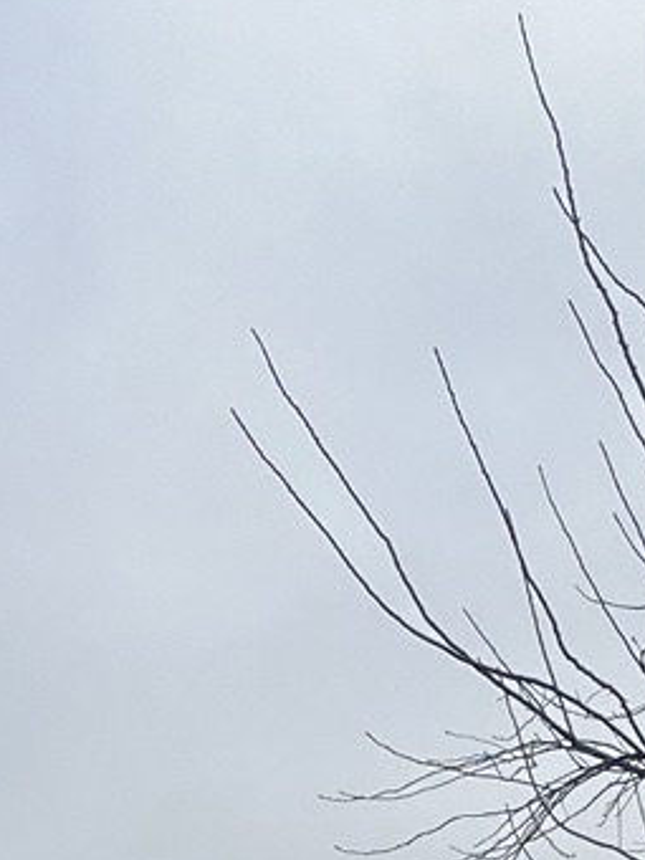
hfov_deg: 9.7
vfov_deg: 12.1
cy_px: 1419
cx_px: 430
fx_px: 3801
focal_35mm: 153
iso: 50
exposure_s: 1/5556
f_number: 1.6
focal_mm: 5.1
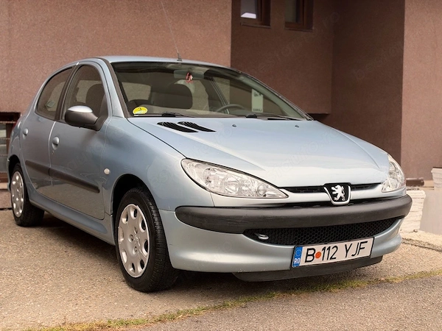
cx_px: 221
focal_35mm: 48
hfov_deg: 39.7
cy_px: 166
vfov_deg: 30.3
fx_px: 613
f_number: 1.8
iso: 64
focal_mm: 6.93
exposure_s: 1/217
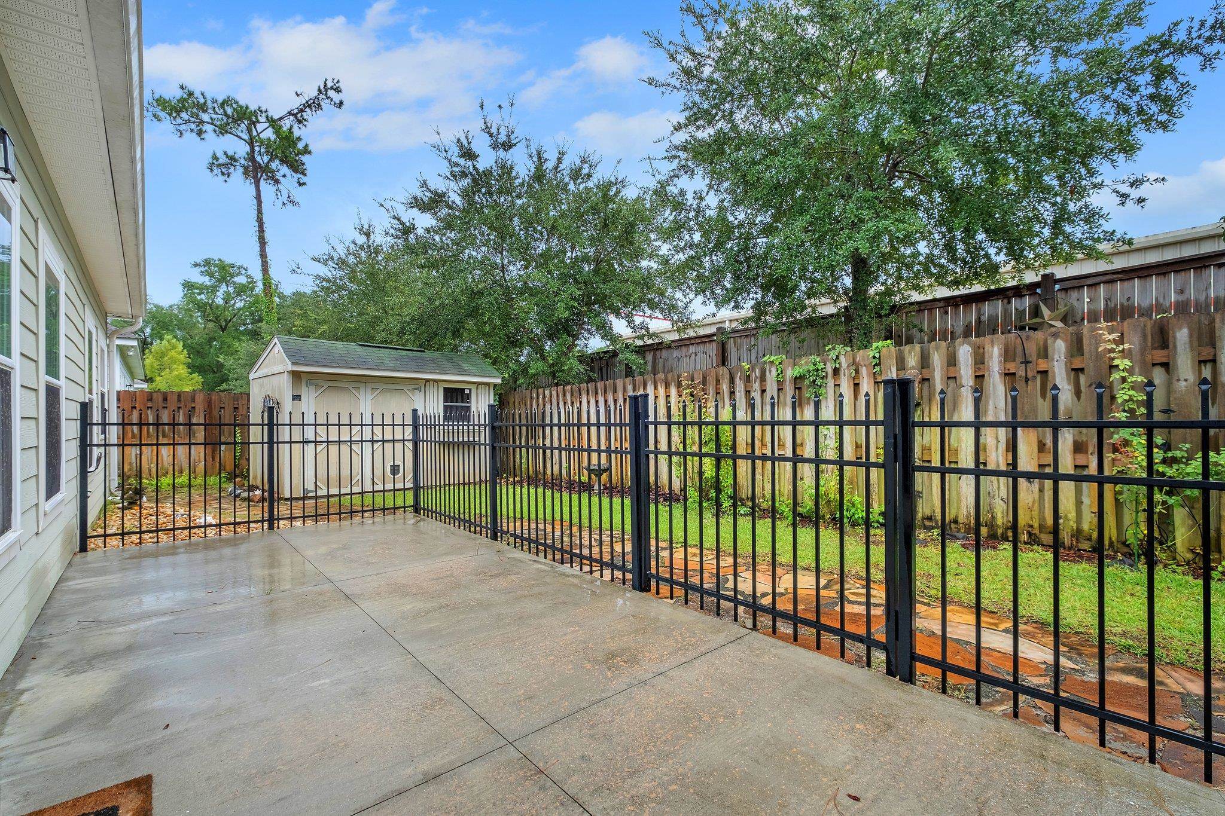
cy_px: 408
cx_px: 612
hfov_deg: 100.4
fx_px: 510
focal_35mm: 15
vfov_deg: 77.3
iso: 400
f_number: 8
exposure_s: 1/680
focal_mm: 10
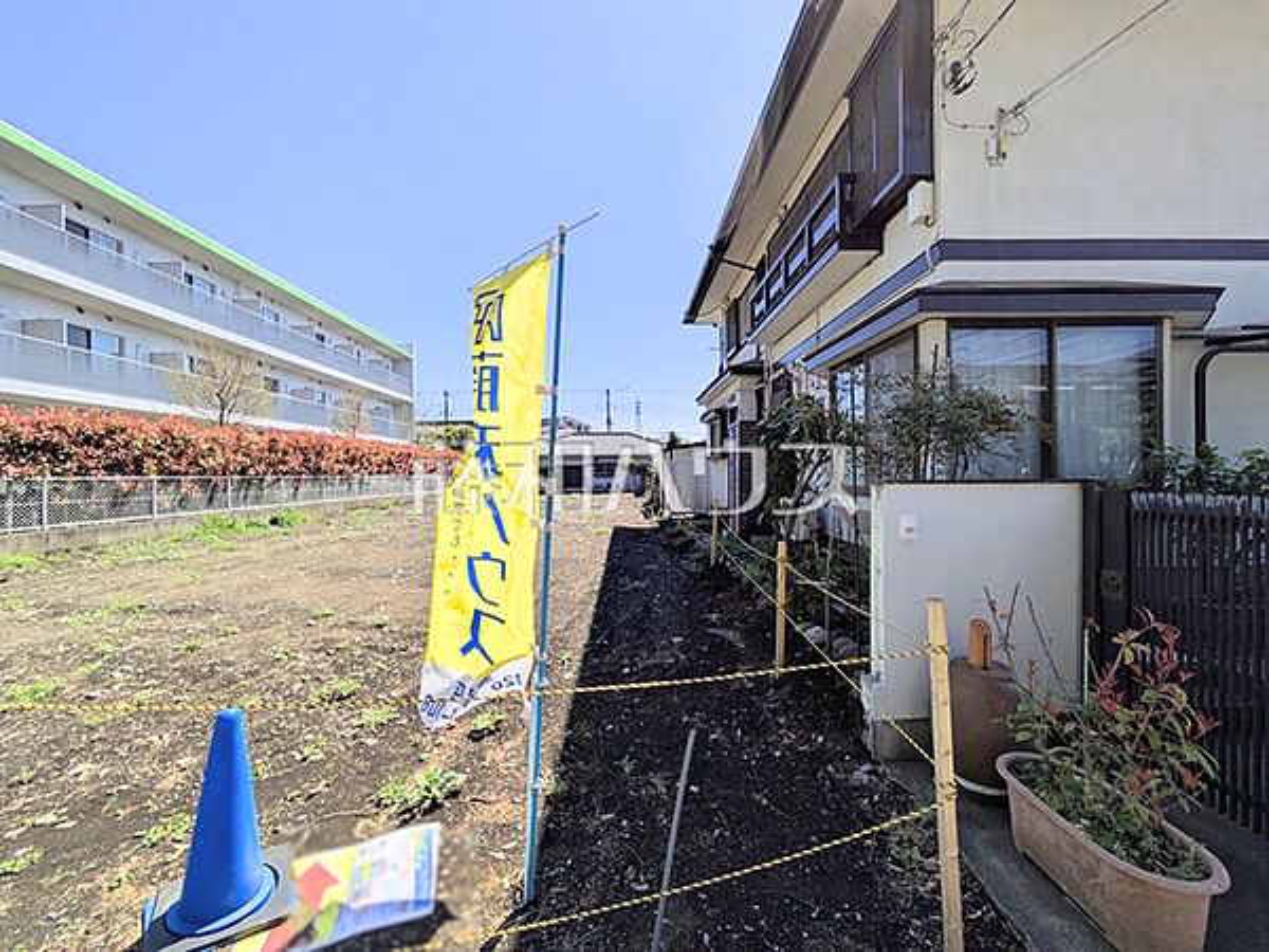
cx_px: 634
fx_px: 513
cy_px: 476
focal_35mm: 14
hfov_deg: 102.1
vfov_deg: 85.7
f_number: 2.2
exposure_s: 1/1923
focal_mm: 1.83
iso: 50
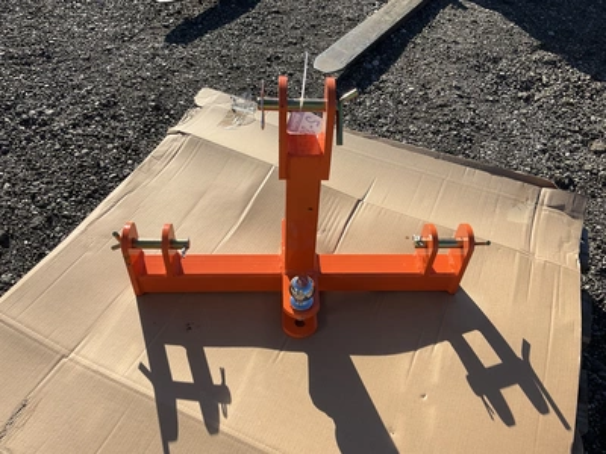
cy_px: 227
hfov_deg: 61.7
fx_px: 508
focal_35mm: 29
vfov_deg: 48.2
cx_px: 303
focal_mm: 3
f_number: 1.8
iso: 25
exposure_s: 1/1912
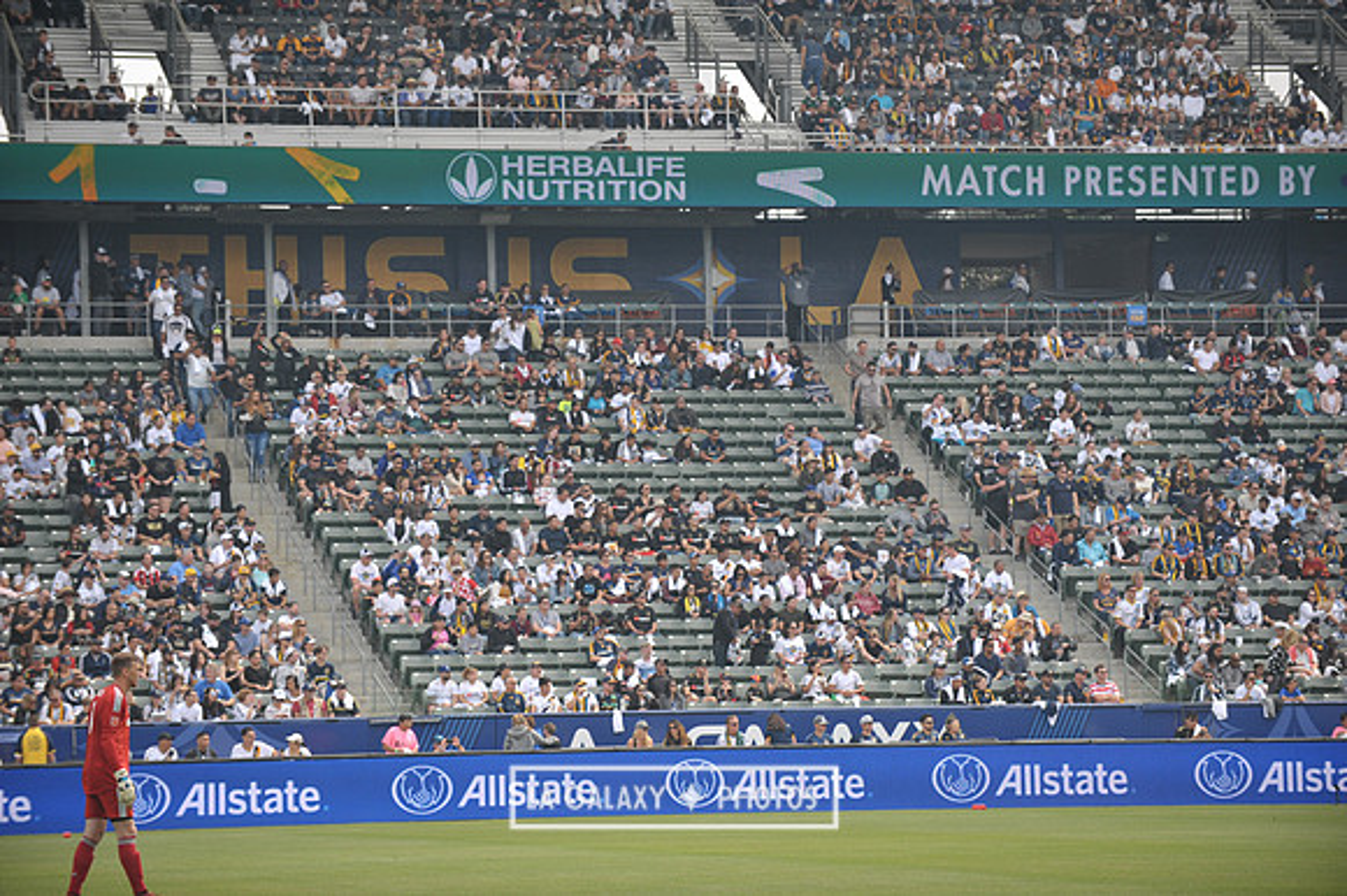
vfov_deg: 9.8
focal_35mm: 140
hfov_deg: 14.7
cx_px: 674
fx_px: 5235
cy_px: 448
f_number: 3.5
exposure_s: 1/2500
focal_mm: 140
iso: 320
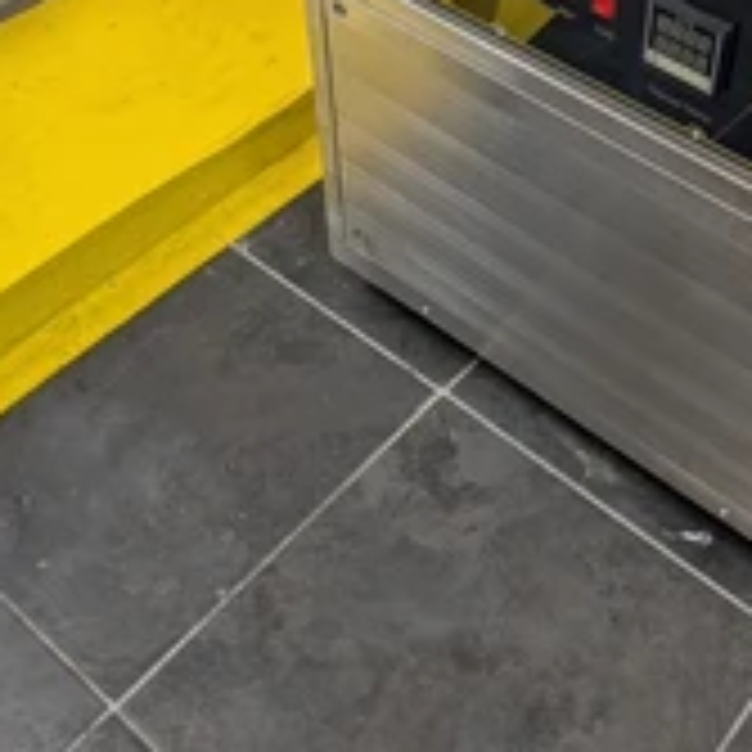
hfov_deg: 32.8
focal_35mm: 51
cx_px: 549
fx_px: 1253
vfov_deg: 32.1
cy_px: 101
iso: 112
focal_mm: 6.9
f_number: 1.68
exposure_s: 1/120
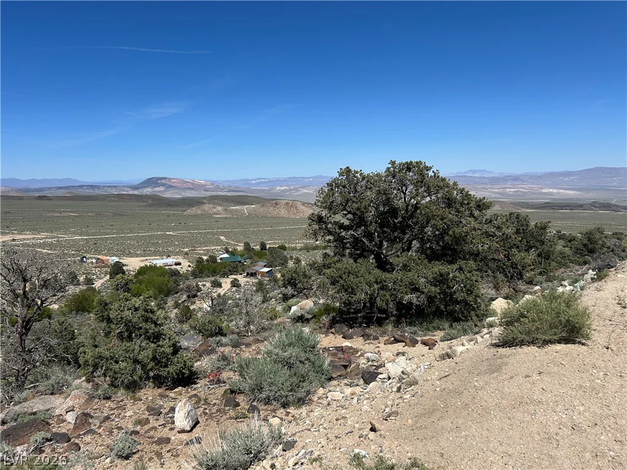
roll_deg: +2.5
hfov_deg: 67.3
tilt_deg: -7.6
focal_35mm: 26
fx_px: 471
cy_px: 235
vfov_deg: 53.1
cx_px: 314
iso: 50
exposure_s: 1/6579
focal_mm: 5.7
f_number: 1.5
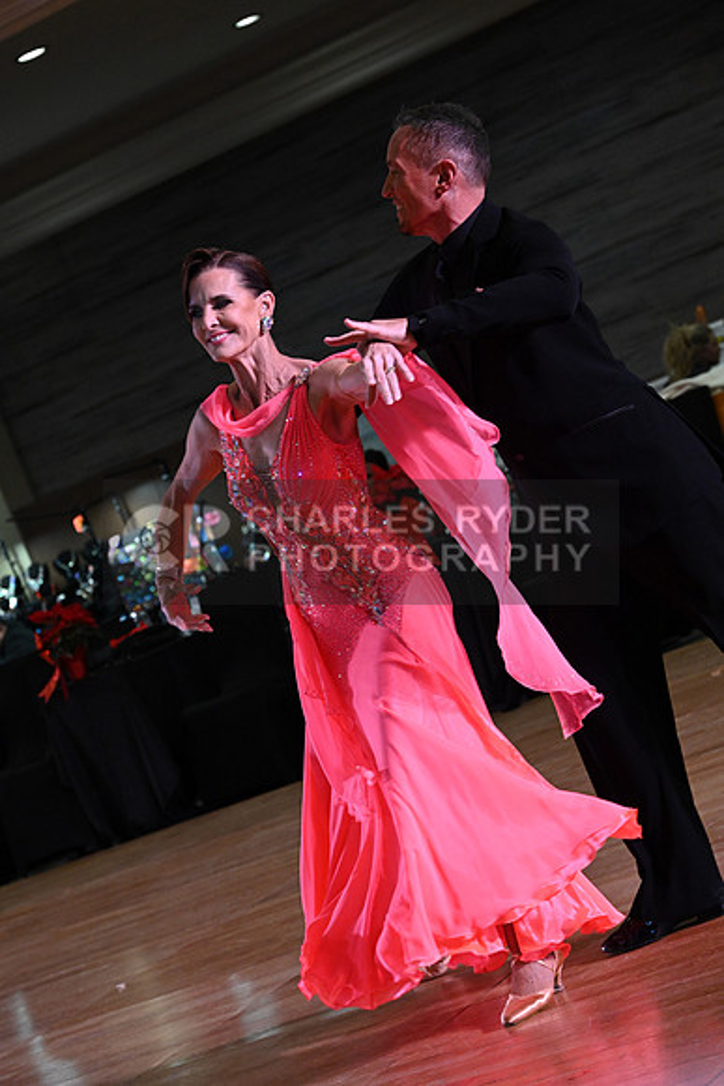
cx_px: 362
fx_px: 3135
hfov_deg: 13.2
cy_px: 543
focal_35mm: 104
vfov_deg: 19.6
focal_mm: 104
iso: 5000
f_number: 7.1
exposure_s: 1/320
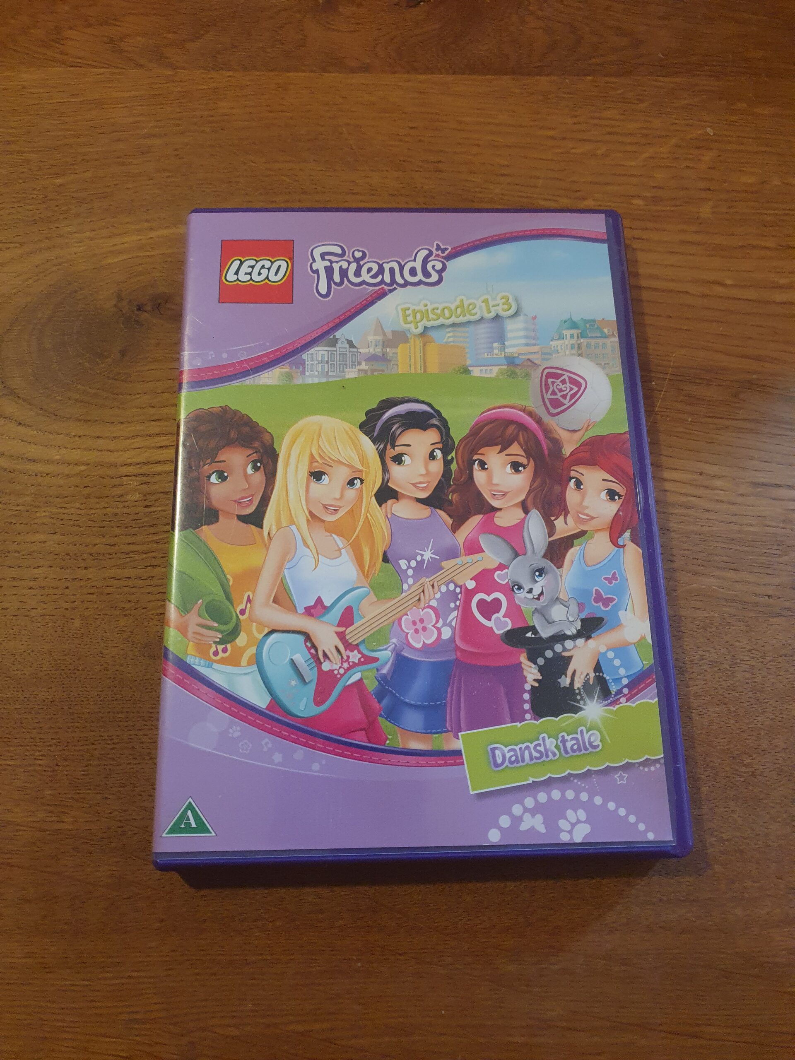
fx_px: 796
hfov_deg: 53.1
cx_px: 398
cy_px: 530
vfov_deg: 67.3
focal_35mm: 26
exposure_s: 1/50
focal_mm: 4.32
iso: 250
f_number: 1.5
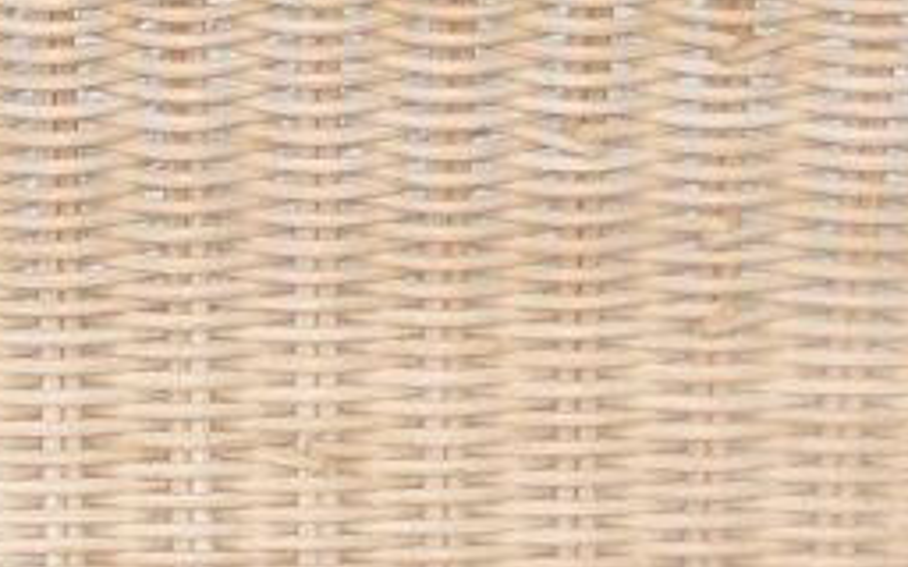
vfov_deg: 10.0
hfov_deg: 16.3
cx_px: 174
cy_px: 886
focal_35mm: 127
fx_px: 3143
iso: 100
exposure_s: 1/60
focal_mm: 4.3
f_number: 2.5
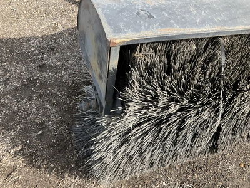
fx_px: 209
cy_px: 94
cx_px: 125
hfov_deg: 61.7
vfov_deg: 48.2
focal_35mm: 29
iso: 25
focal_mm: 3
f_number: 1.8
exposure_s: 1/409
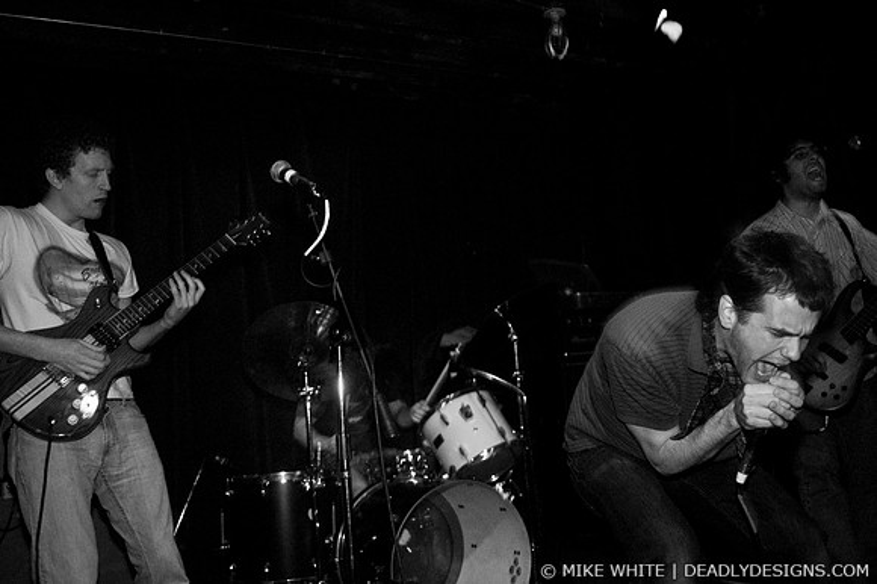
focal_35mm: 30
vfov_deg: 43.6
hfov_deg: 62.0
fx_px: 730
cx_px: 438
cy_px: 292
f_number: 2.8
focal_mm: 20
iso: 800
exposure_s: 1/60
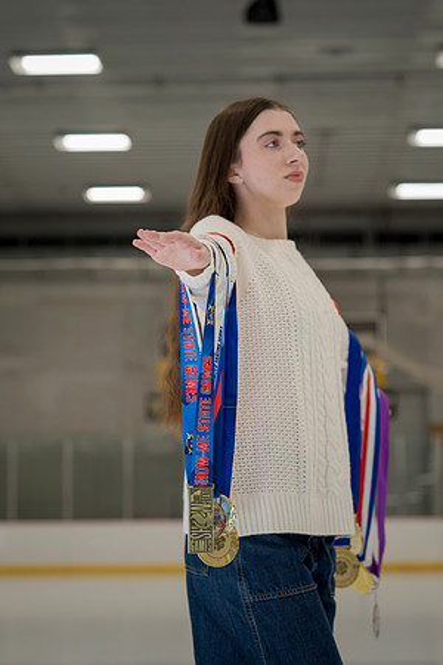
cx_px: 222
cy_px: 332
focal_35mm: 85
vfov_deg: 23.9
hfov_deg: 16.1
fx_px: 1569
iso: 1000
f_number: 4
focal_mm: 85
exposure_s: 1/320
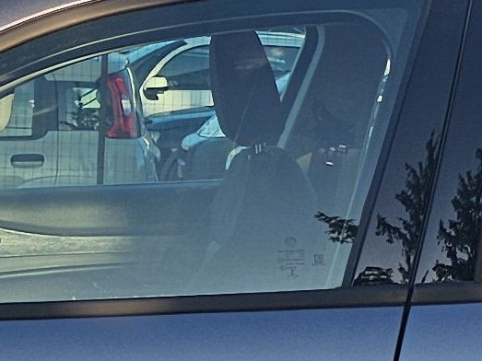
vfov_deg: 8.4
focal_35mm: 176
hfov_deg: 11.2
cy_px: 153
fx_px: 2450
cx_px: 112
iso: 10
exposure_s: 1/288
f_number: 1.7
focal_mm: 6.3
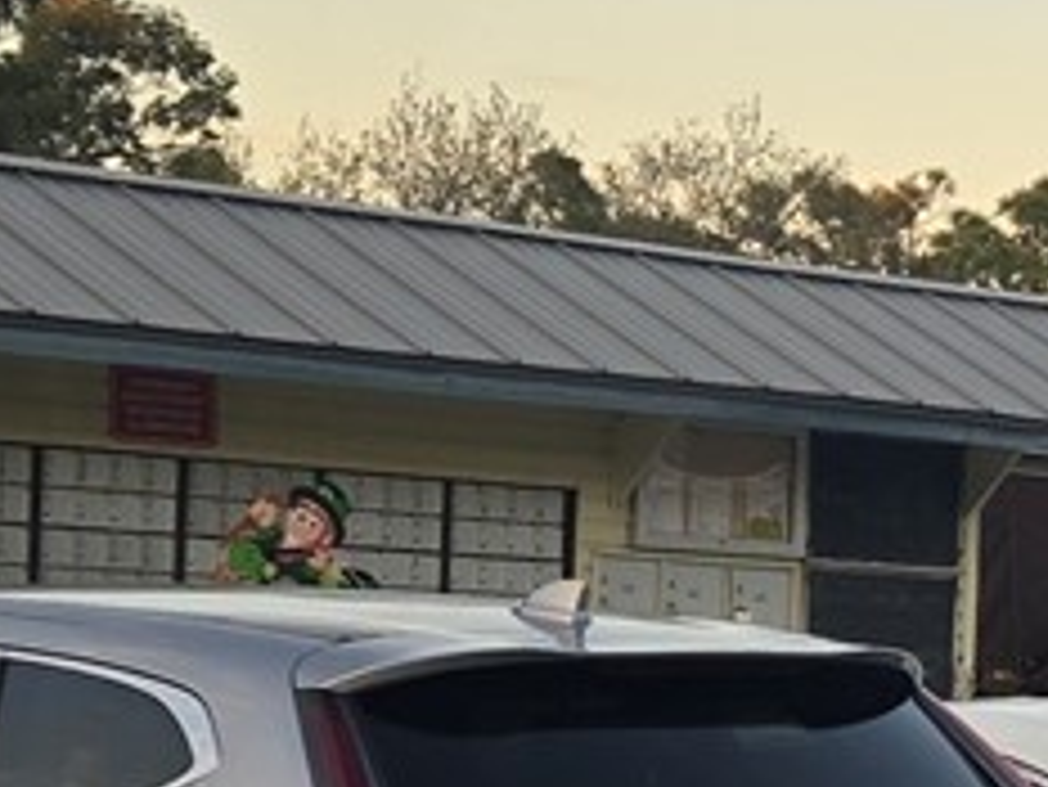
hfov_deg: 11.1
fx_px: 4786
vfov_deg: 9.4
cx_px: 2244
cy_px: 688
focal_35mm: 158
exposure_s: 1/180
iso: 40
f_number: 1.8
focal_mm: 5.4
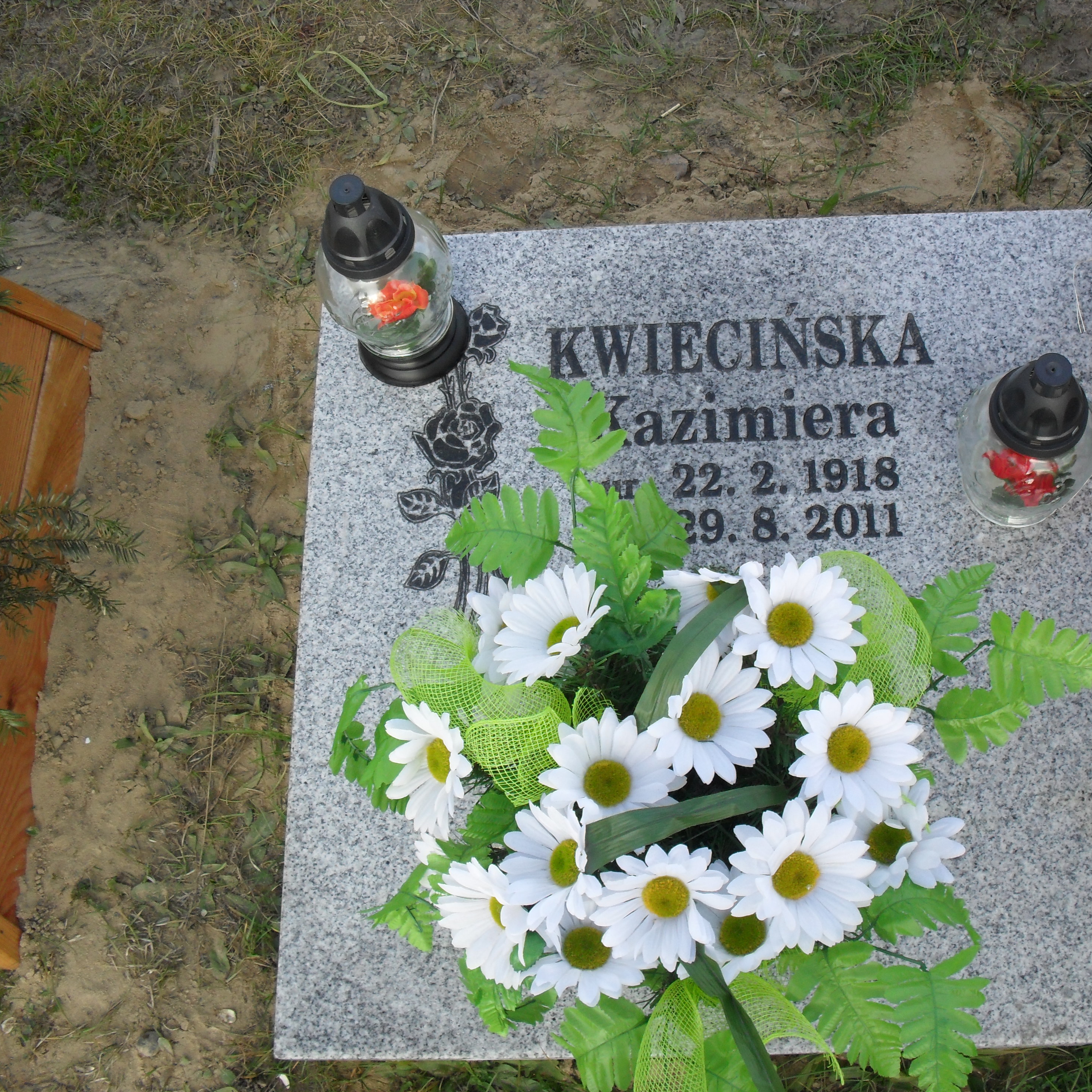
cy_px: 537
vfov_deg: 40.0
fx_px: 1499
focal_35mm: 42
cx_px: 672
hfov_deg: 39.8
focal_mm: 6.3
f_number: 3.2
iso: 100
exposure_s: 1/180
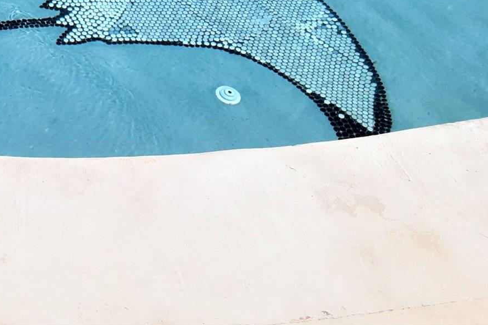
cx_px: -41
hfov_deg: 28.3
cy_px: -95
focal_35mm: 65
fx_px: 881
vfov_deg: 19.3
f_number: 1.9
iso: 40
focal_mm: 2.91
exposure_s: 1/3846
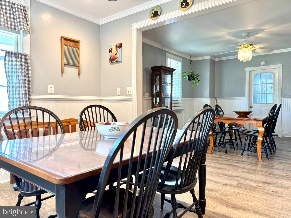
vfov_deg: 56.8
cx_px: 146
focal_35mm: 24
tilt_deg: -1.8
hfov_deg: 71.6
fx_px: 202
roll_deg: +0.3
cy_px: 109
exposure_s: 1/60
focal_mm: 6.76
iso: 250
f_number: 1.78
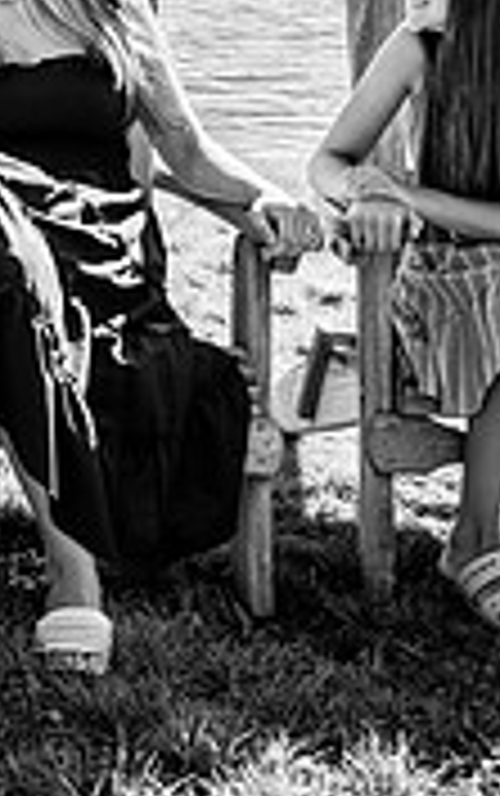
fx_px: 2610
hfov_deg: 10.5
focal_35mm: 120
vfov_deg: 17.1
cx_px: -284
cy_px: 76
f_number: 8
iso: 400
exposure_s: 1/250
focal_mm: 35
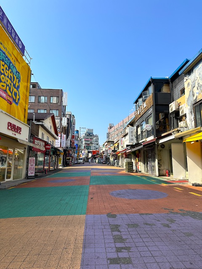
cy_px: 134
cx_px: 101
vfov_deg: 71.6
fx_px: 187
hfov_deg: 56.8
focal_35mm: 24
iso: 80
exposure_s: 1/3861
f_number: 1.78
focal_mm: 6.86
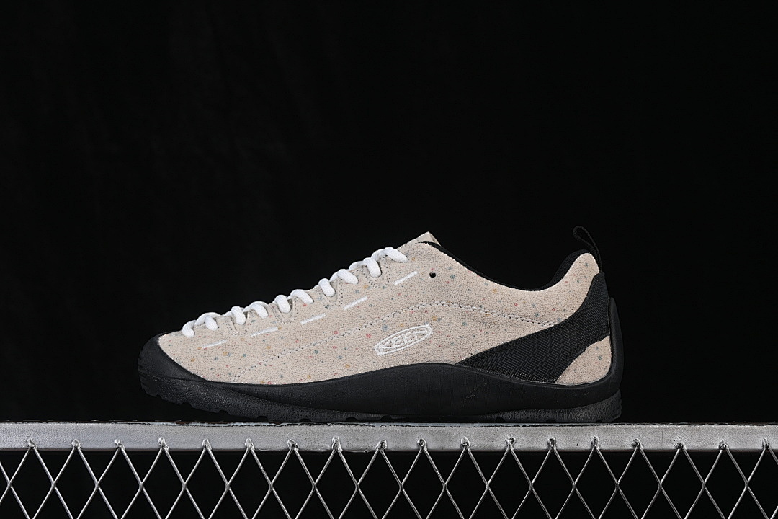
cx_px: 389
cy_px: 260
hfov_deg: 27.0
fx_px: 1621
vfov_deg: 18.2
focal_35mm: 75
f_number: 8
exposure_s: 1/80
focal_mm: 50
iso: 160
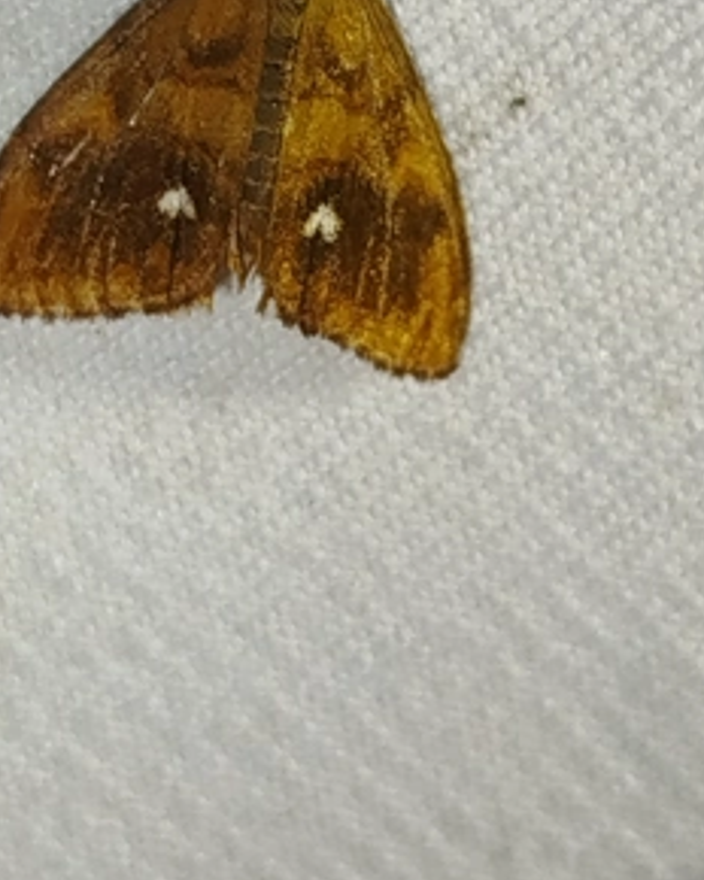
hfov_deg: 11.0
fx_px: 3646
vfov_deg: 13.7
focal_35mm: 140
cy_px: 115
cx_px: 300
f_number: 1.7
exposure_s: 1/50
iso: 50
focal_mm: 5.31
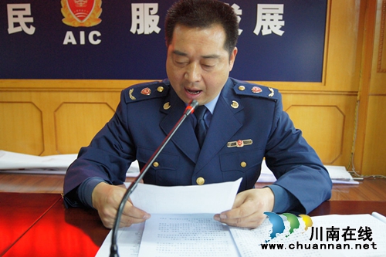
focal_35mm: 36
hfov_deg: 53.1
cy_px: 128
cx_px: 193
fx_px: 386
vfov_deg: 36.8
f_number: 4
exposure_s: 1/40
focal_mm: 24
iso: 1600
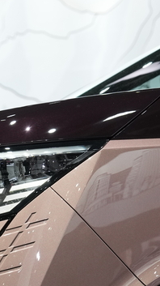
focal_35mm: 190
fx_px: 1436
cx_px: 92
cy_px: 285
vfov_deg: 11.2
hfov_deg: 6.4
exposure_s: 1/50
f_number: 4
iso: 800
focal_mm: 50
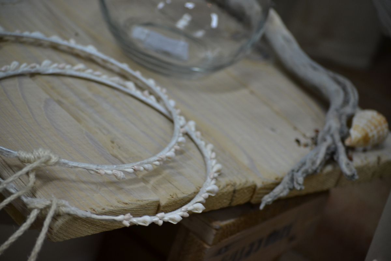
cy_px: 130
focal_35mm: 120
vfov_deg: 11.4
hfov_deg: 17.1
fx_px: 1303
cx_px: 196
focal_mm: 80
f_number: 4.2
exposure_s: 1/60
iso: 400
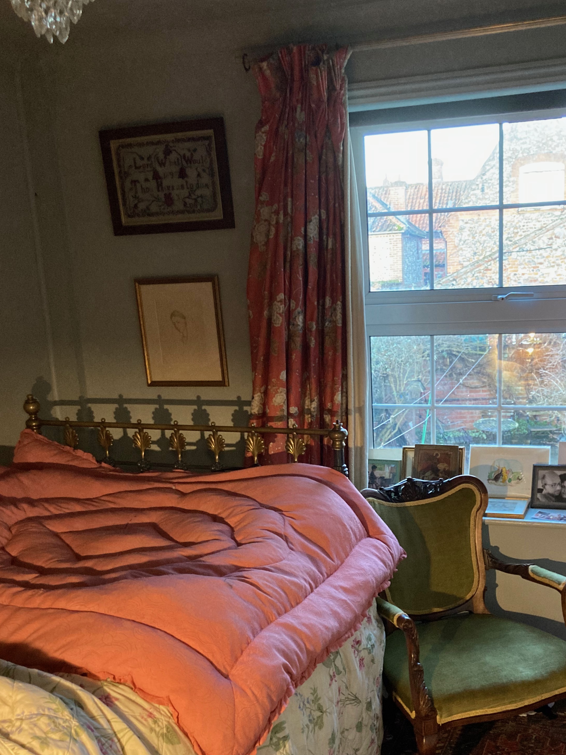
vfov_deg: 47.2
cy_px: 492
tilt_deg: -13.0
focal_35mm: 39
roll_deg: +2.8
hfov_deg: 36.7
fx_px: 850
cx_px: 343
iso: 400
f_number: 1.8
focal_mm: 3.99
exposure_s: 1/33
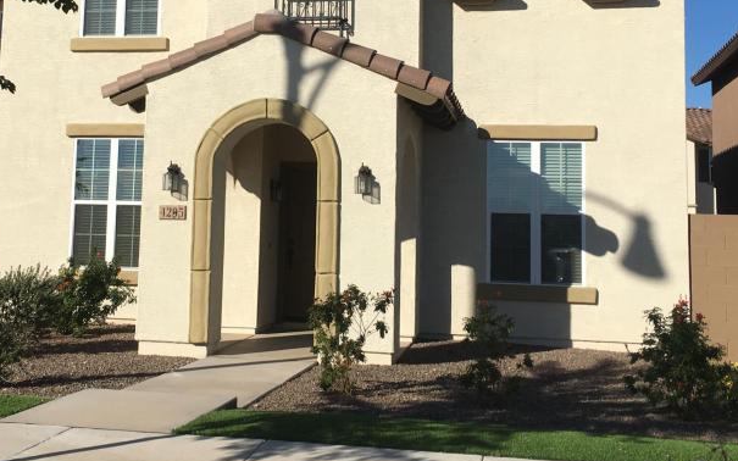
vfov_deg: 24.6
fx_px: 1046
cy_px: 109
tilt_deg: +7.9
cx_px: 293
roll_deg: -2.2
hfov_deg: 38.7
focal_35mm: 52
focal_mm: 4.15
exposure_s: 1/3077
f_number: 2.2
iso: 25
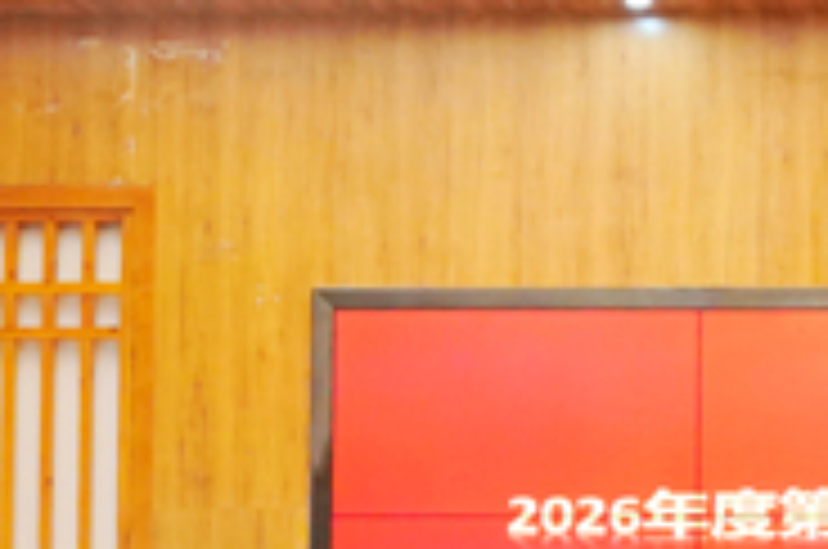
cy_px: 484
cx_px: 1048
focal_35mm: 131
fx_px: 3008
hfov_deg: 15.0
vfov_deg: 10.4
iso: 2000
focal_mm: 28
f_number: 5.6
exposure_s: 1/160
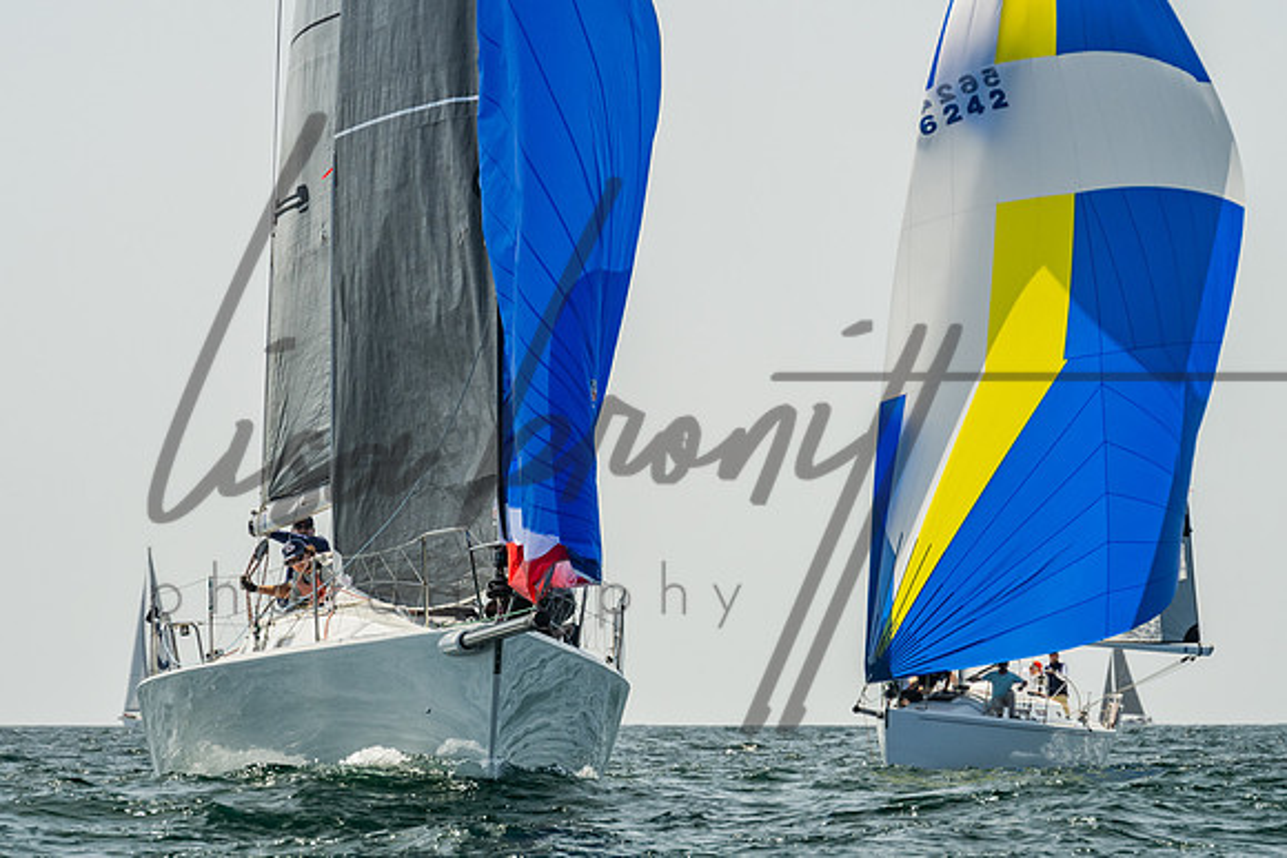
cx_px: 669
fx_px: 7325
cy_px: 412
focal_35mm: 205
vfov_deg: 6.7
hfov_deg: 10.0
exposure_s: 1/800
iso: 320
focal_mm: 135
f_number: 6.3
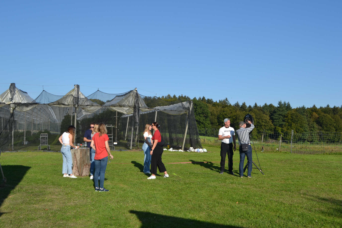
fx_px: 370
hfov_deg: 49.6
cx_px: 171
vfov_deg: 34.2
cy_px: 114
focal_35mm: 39
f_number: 8
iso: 100
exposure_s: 1/250
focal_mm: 26
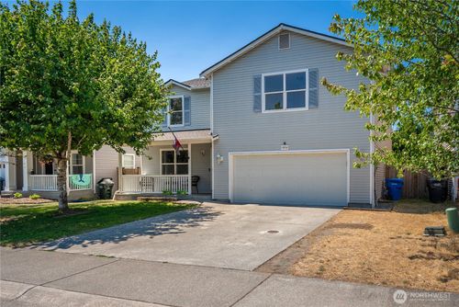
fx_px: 255
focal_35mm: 20
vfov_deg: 62.0
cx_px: 230
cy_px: 154
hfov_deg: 83.9
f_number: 7.1
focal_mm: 20
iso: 80
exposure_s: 1/250
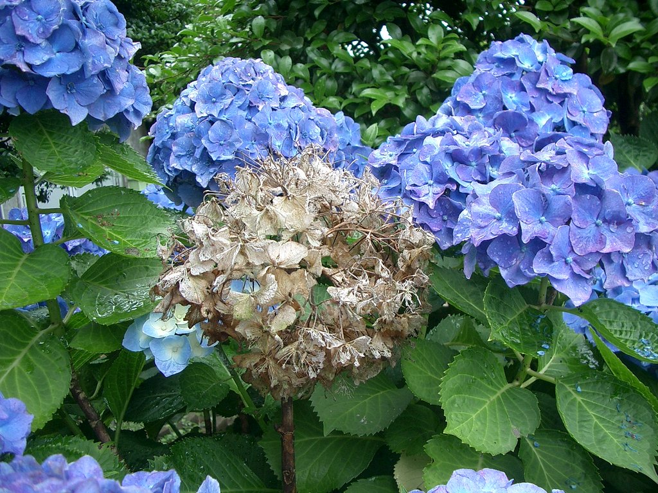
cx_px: 329
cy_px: 246
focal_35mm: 35
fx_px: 665
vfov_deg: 40.7
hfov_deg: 52.6
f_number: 2.6
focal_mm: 5.8
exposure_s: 1/160
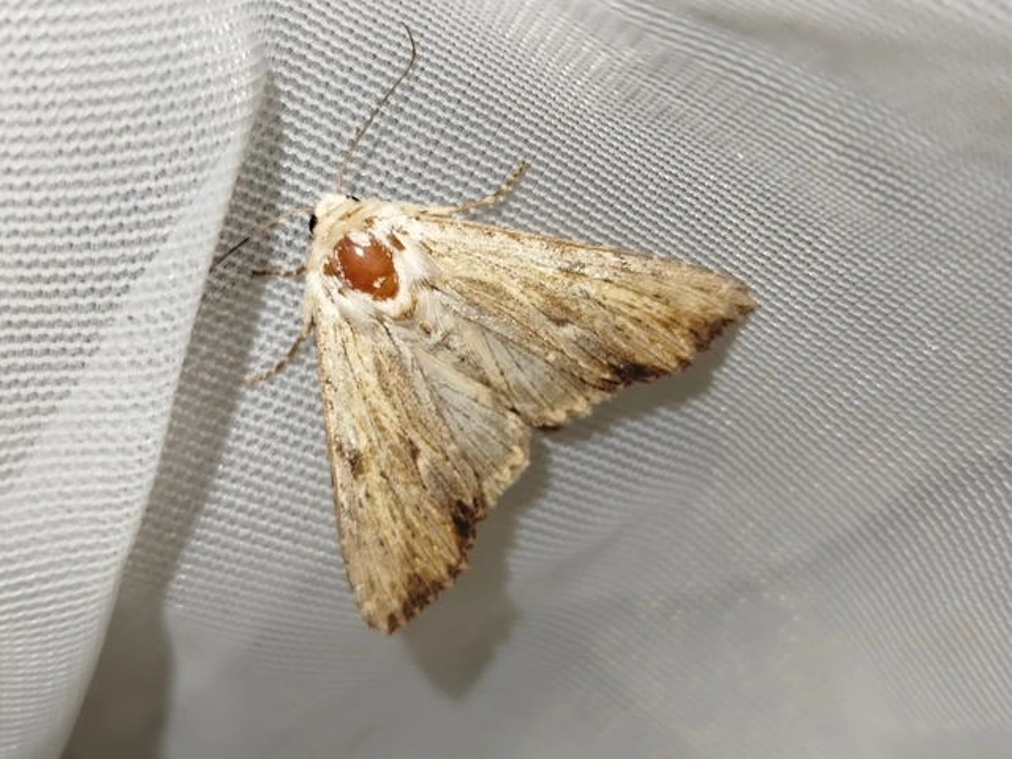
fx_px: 1316
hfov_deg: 42.1
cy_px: 380
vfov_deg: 32.2
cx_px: 506
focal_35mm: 45
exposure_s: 1/50
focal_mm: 5.31
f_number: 1.7
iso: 100
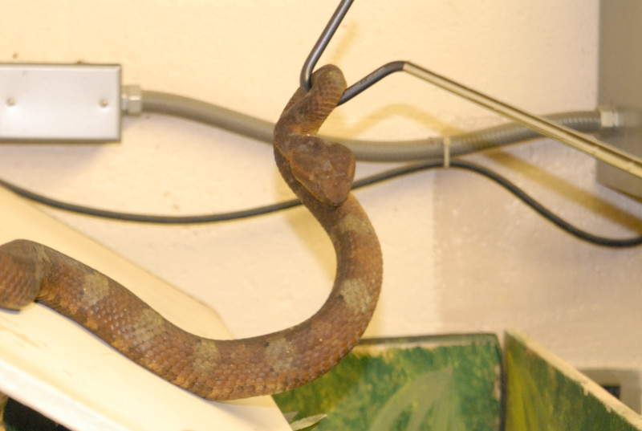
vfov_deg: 12.2
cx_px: 321
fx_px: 2010
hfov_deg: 18.1
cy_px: 216
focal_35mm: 112
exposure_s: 1/30
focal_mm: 75
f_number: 5.6
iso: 1600
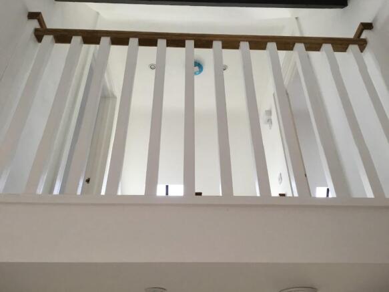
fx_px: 348
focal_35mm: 31
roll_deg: +1.1
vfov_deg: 45.4
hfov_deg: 58.4
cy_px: 146
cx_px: 194
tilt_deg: +35.4
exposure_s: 1/33
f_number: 2.4
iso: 32
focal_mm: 3.3
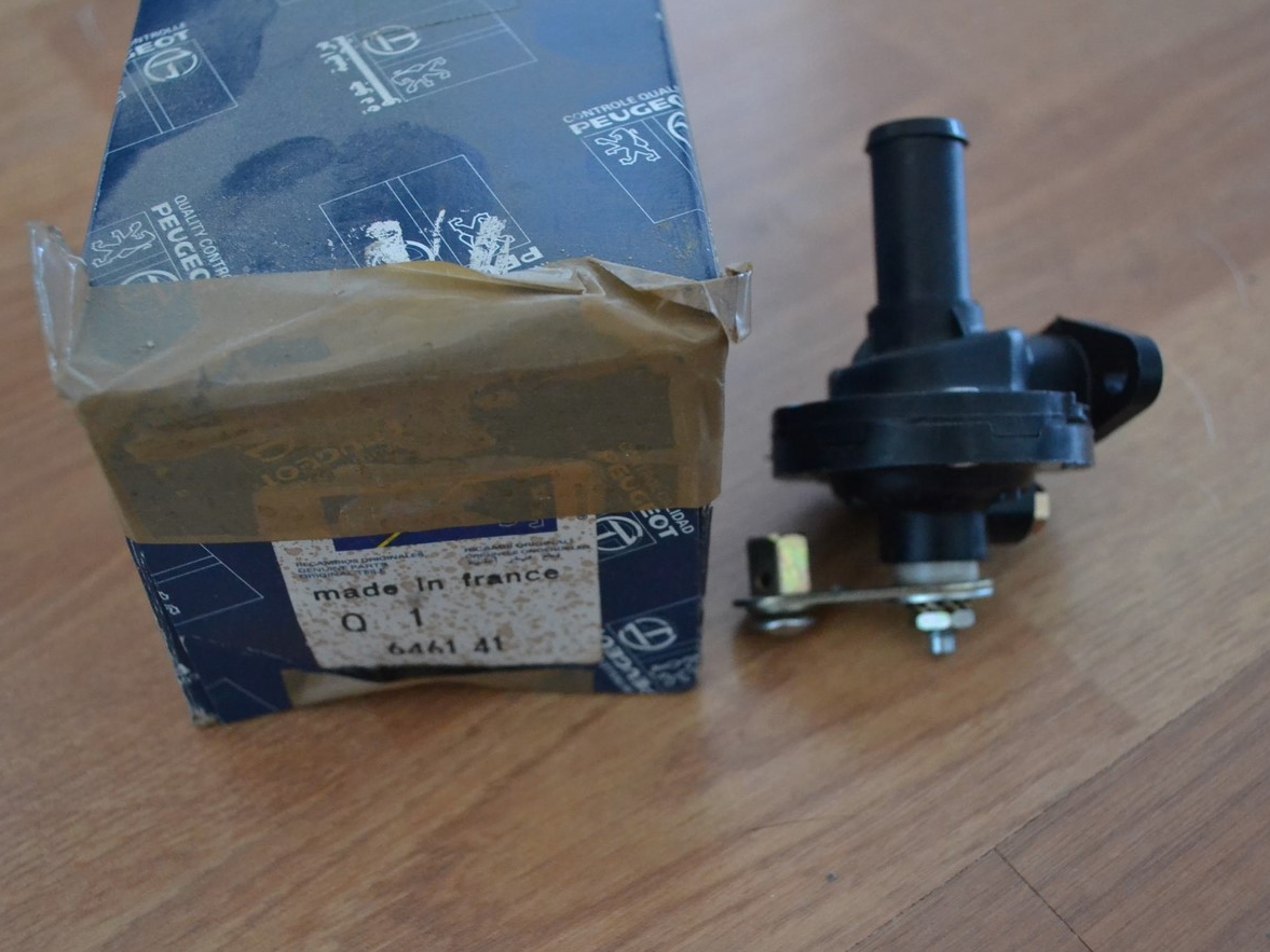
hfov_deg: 43.8
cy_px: 469
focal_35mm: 43
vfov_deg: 33.6
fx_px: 1578
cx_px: 629
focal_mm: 26
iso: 3200
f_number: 4.2
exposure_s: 1/30
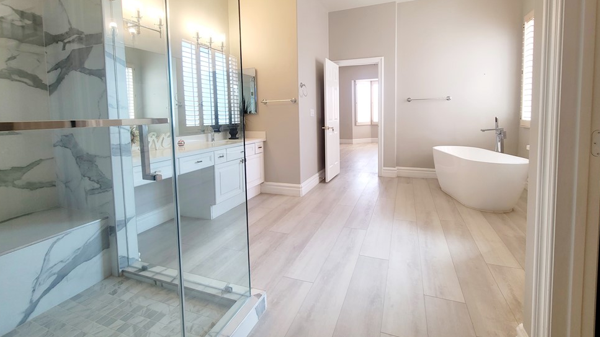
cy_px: 127
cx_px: 308
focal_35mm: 15
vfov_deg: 69.4
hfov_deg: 103.0
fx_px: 239
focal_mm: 2.2
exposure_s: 1/60.2
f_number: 2.2
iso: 64
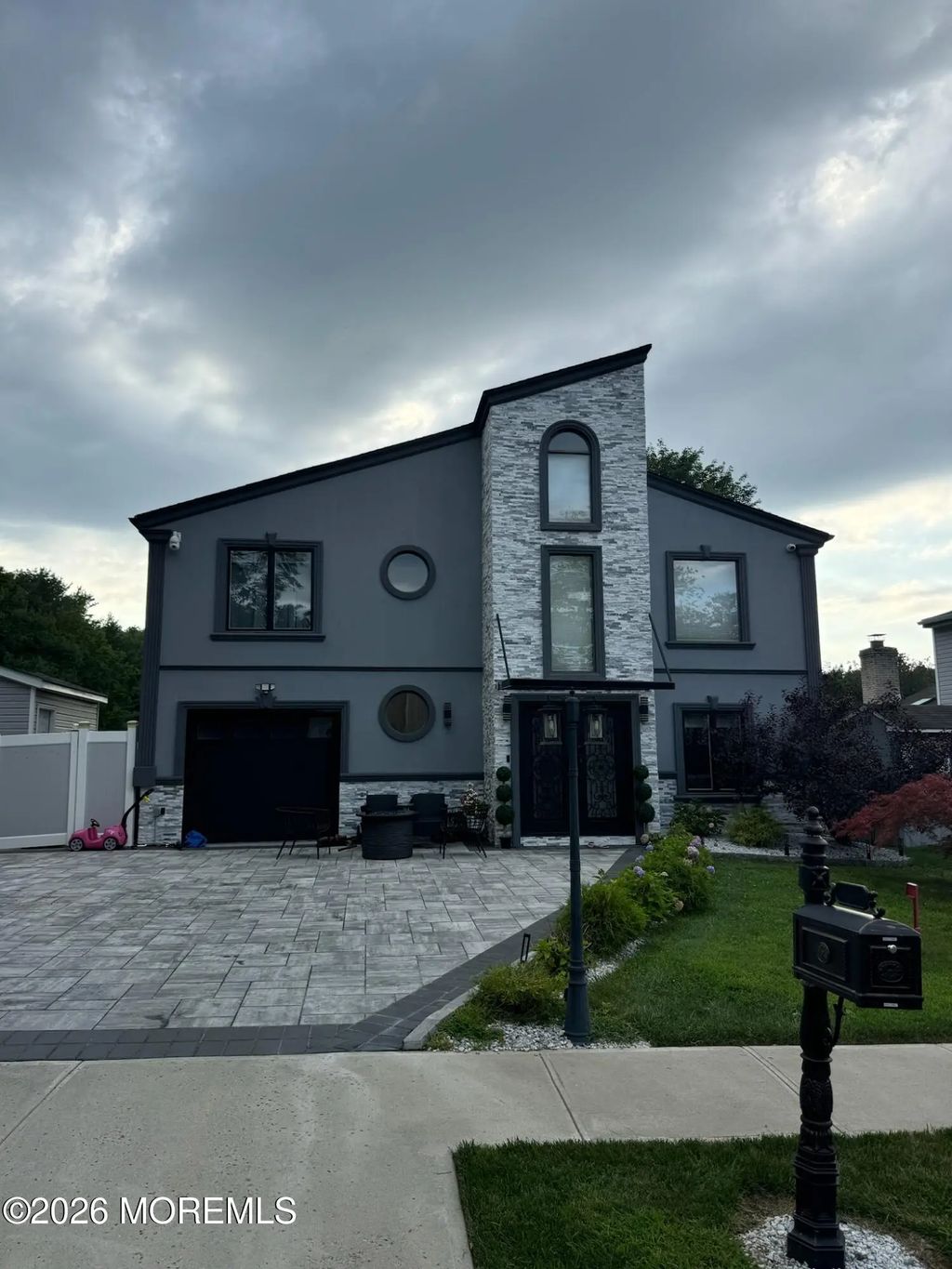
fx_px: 880
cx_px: 476
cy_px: 634
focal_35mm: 24
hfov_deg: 56.8
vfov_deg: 71.6
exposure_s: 1/1980
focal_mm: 6.76
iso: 80
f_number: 1.78
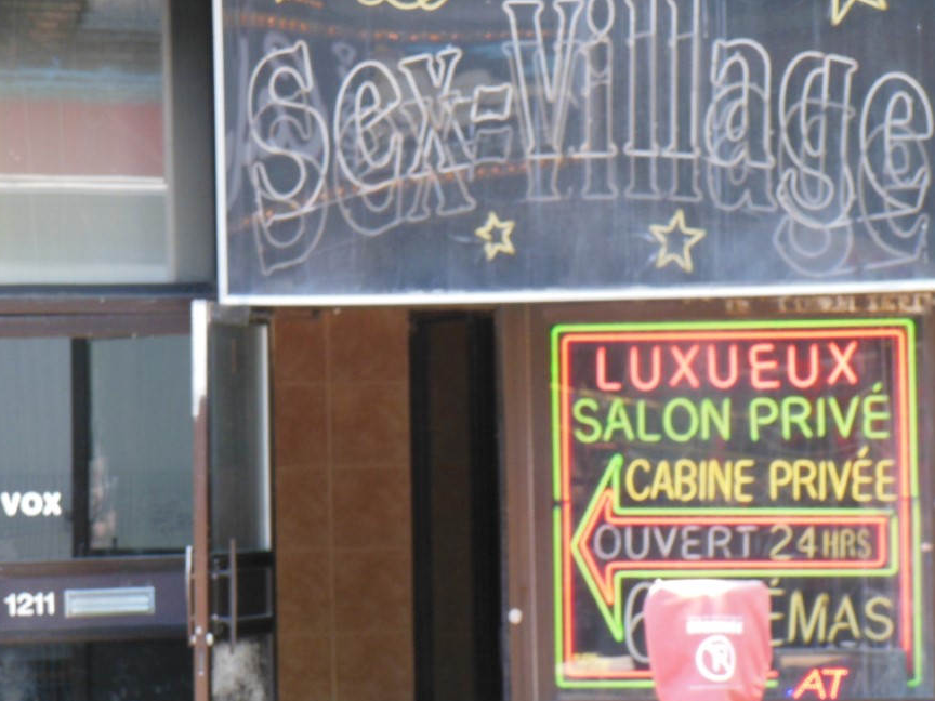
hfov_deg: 10.0
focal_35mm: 198
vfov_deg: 7.5
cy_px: 345
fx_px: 5348
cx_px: 457
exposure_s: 1/80
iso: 400
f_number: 5.4
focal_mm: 29.8
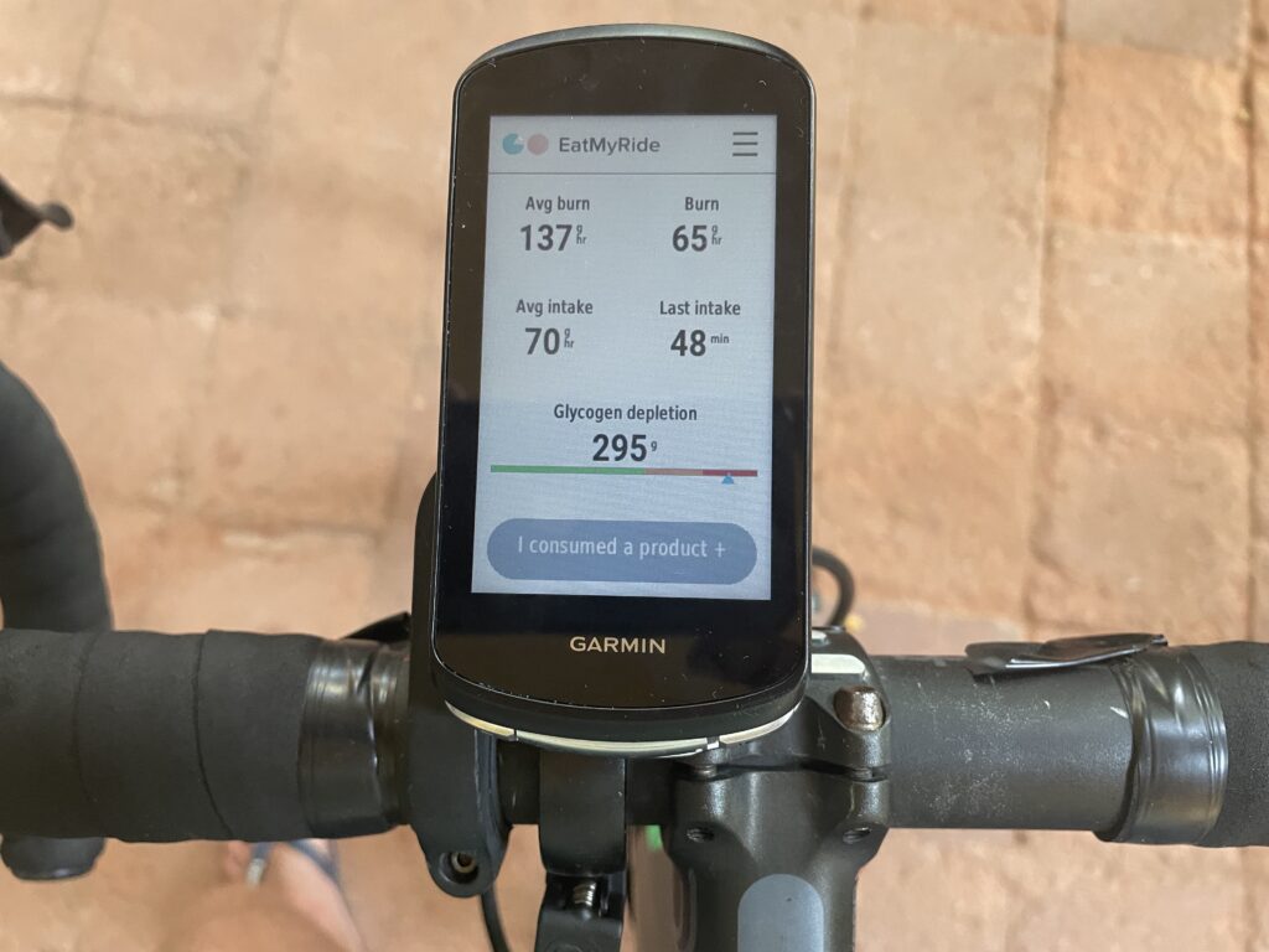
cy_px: 476
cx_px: 634
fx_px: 953
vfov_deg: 53.1
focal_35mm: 26
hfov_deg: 67.3
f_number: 1.6
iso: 250
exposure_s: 1/60
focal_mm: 4.2
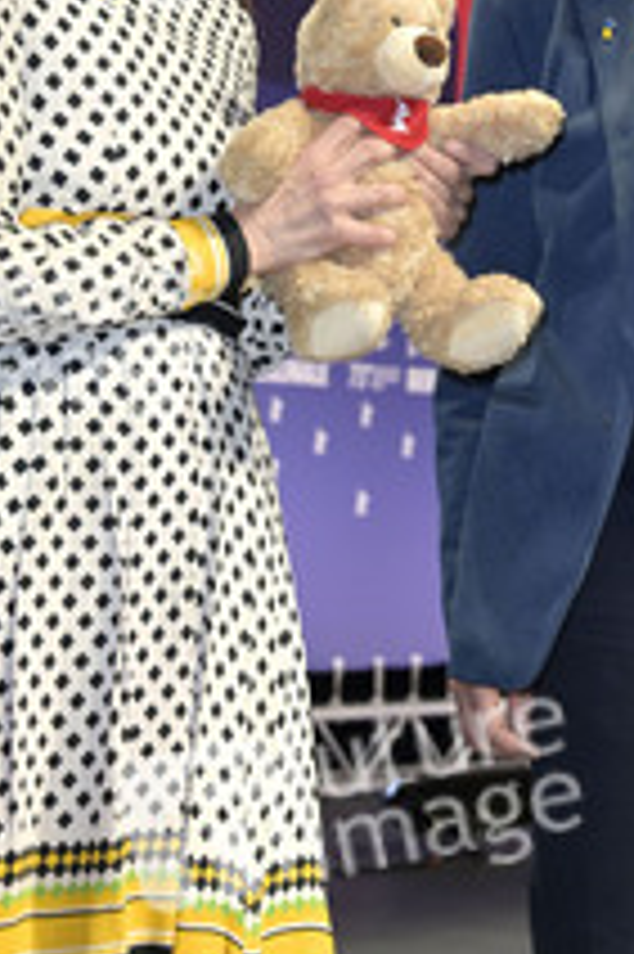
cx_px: 481
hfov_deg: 11.7
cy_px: 130
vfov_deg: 17.3
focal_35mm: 117
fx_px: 3096
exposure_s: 1/100
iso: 2000
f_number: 5.6
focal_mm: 62
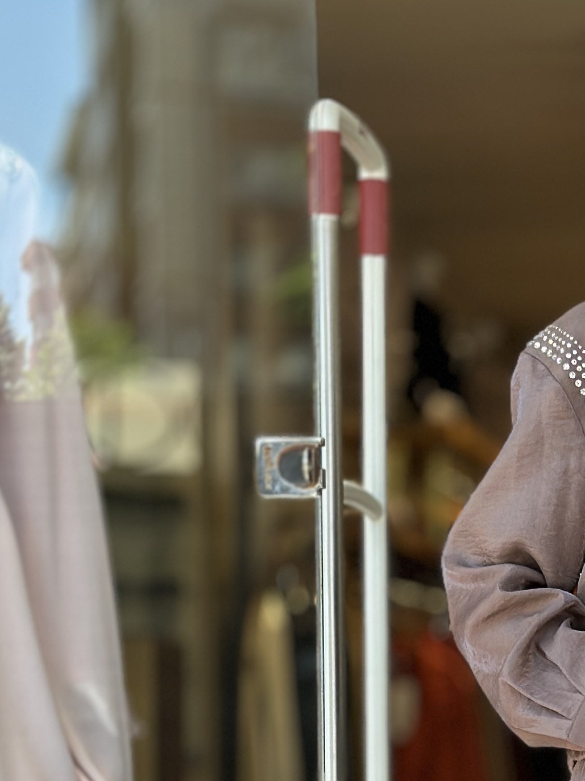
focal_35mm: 141
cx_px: 738
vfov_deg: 13.8
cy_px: 791
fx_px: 3179
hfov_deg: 10.3
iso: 80
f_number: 1.78
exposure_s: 1/326
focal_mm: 6.86
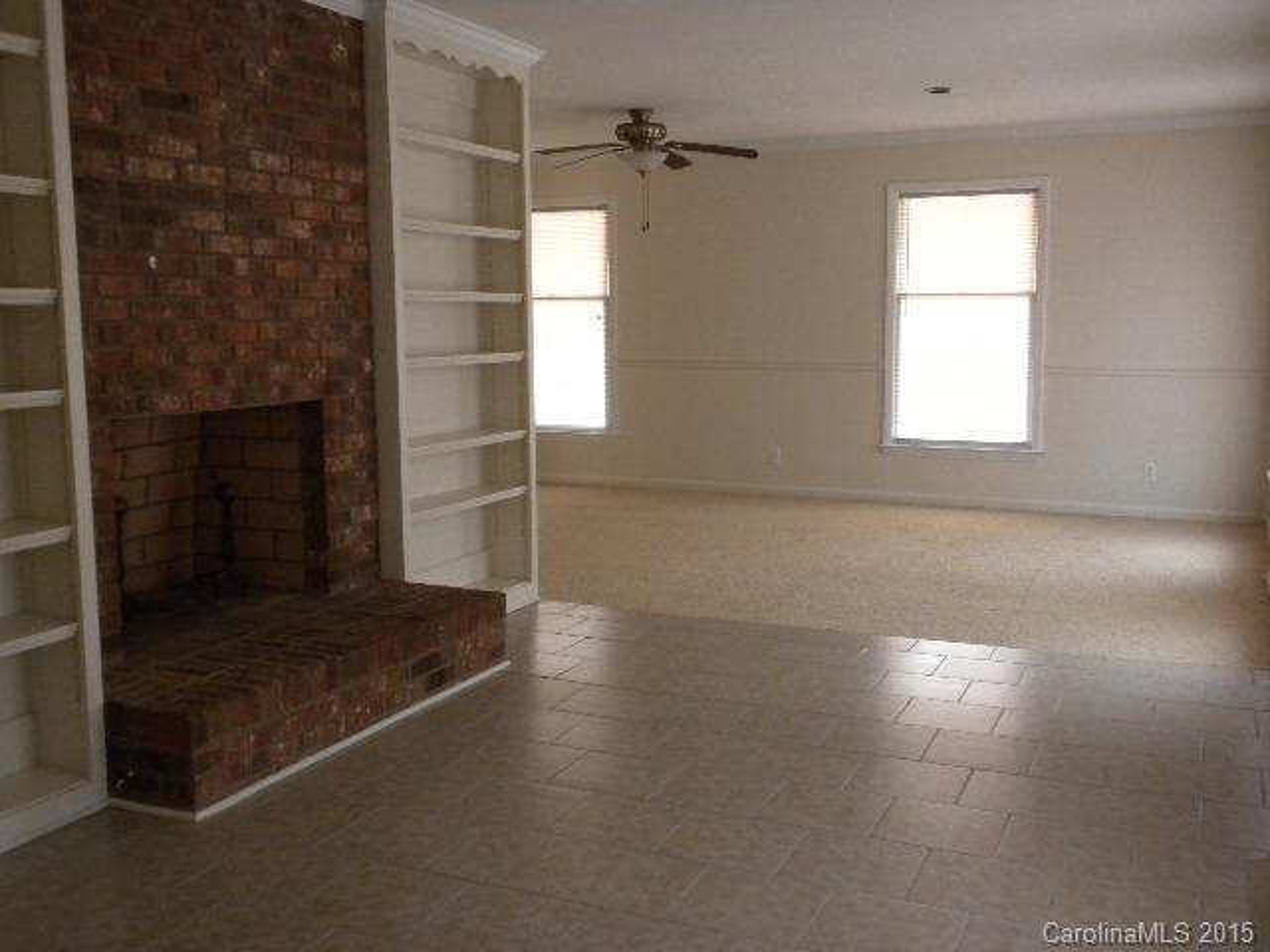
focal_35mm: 37
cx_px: 635
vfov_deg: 38.7
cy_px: 476
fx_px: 1357
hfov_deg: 50.1
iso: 400
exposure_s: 1/47
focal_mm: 6.6
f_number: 3.5
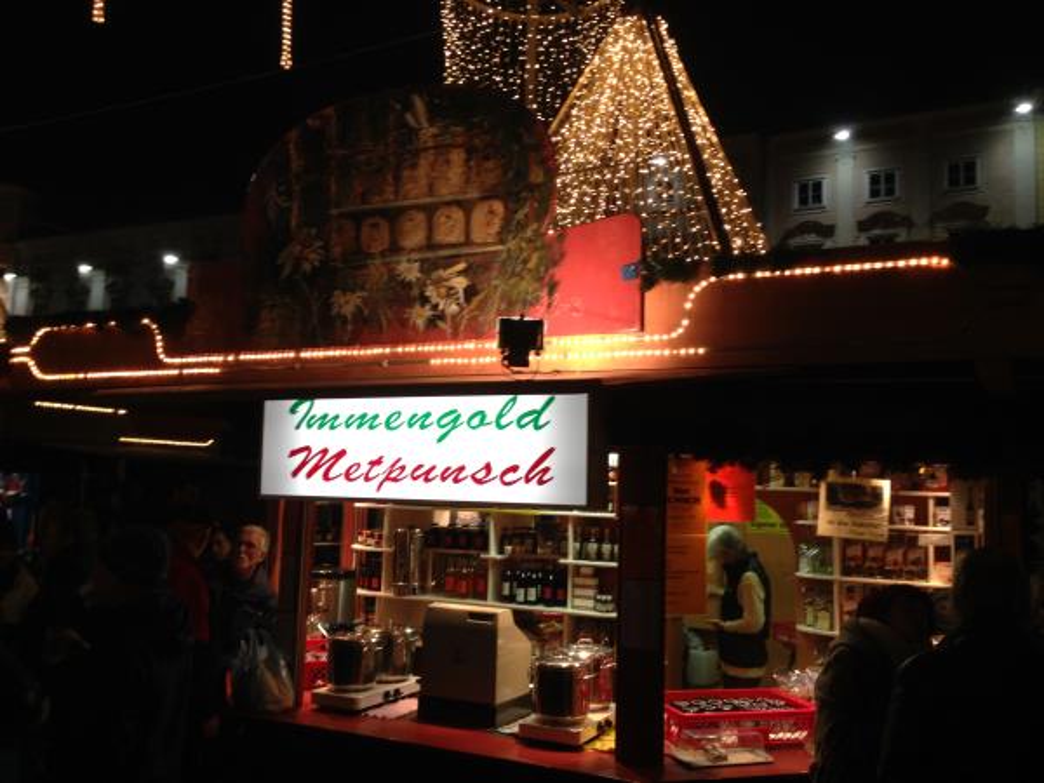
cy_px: 392
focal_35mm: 33
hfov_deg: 55.4
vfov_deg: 42.9
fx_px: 995
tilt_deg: +4.4
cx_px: 522
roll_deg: -2.5
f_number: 2.4
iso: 64
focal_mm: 4.12
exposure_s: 1/20
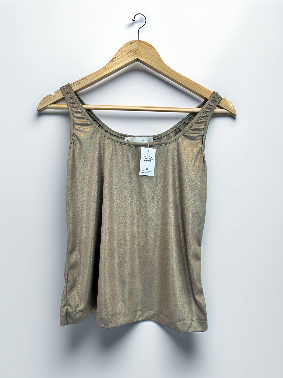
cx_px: 142
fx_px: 262
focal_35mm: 24
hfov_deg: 56.8
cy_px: 189
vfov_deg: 71.6
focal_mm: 6.86
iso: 80
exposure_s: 1/100
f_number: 1.78
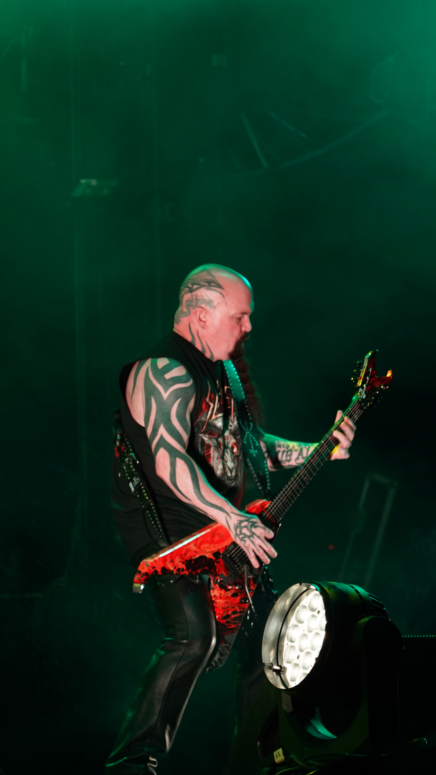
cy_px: 385
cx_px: 273
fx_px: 3412
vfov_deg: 13.0
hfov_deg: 7.3
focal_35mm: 166
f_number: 4
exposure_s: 1/125
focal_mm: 105
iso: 320
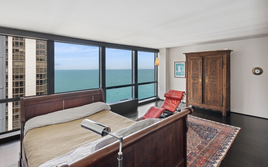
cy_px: 90
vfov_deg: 64.9
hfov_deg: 91.1
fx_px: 131
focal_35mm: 18
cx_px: 131
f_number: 8
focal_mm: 17
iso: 500
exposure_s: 1/125
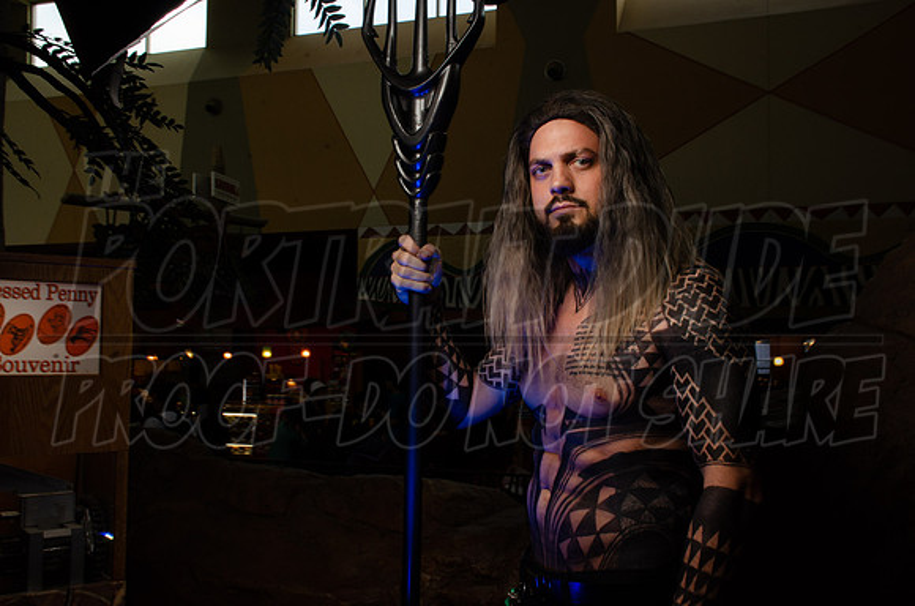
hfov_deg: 53.2
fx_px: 913
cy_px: 303
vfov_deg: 36.7
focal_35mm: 36
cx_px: 458
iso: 200
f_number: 22
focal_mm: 24
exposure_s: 1/15
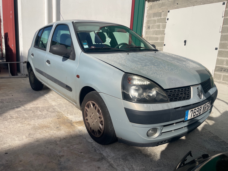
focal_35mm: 26
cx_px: 114
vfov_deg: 53.1
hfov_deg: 67.3
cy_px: 86
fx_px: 171
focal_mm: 4.2
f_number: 1.6
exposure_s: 1/5814
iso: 32
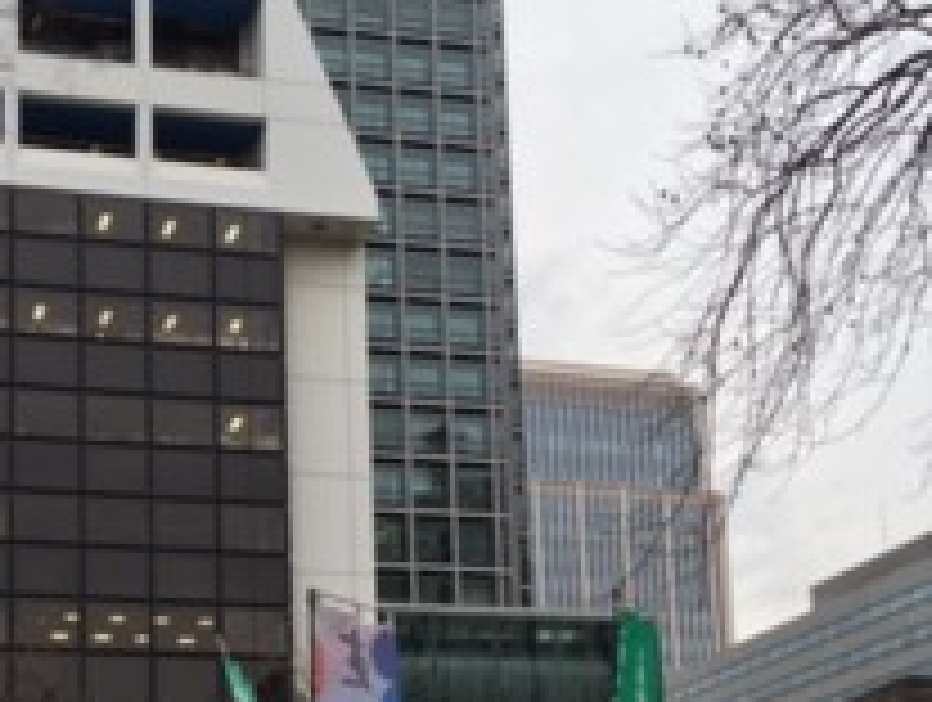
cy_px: 738
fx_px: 1699
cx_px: 216
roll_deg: +0.2
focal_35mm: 63
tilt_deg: +11.6
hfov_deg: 30.1
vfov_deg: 22.3
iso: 32
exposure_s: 1/231
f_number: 2.2
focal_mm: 4.15
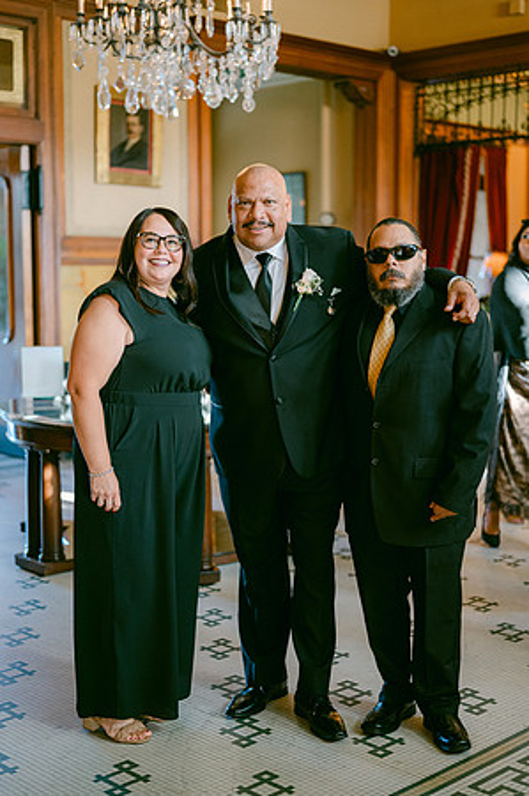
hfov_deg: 26.9
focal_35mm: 50
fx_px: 1105
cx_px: 264
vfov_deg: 39.6
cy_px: 398
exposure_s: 1/125
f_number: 1.8
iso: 1600
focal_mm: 50
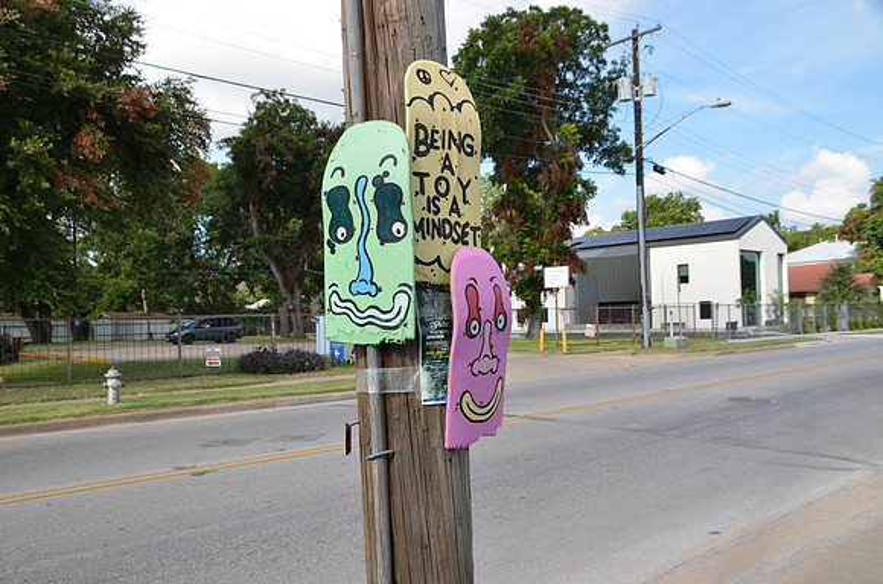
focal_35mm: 30
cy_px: 292
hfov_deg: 62.0
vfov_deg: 43.4
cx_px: 442
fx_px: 734
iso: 160
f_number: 8
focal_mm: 20
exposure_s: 1/250
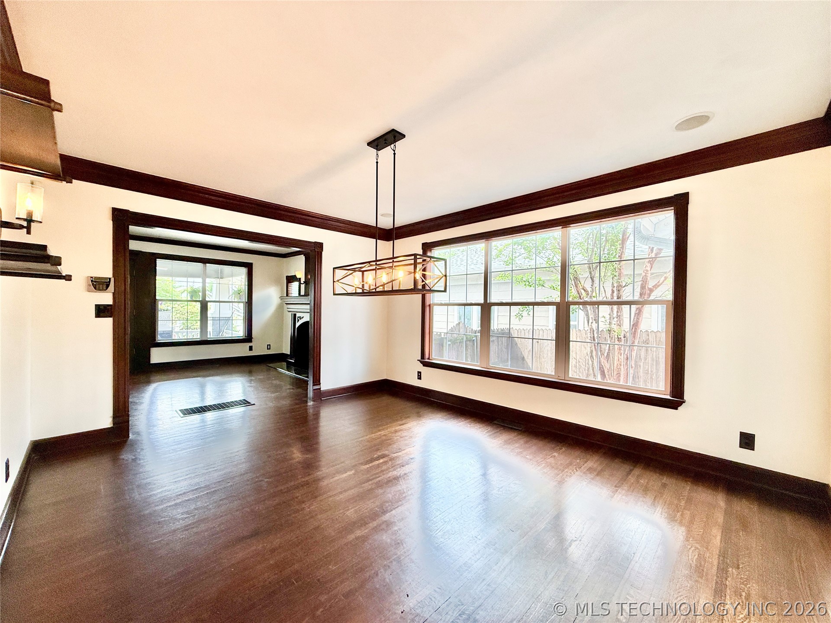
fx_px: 336
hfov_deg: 102.1
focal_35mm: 14
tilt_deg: -0.7
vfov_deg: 85.7
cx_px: 416
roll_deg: -1.0
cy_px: 312
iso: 125
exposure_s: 1/120
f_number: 2.2
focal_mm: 2.22
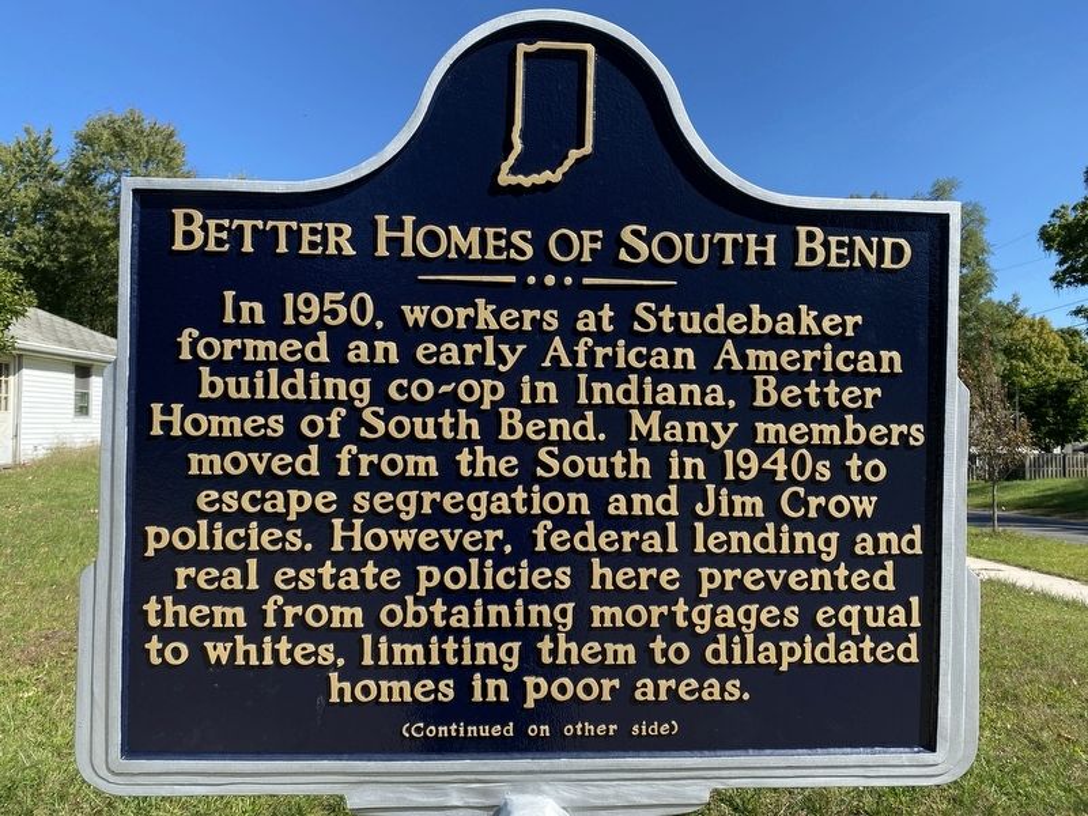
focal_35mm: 26
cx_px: 544
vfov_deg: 53.1
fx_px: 817
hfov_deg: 67.3
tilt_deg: +1.8
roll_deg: -0.3
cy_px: 408
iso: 32
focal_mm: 4.25
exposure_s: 1/1287
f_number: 1.8
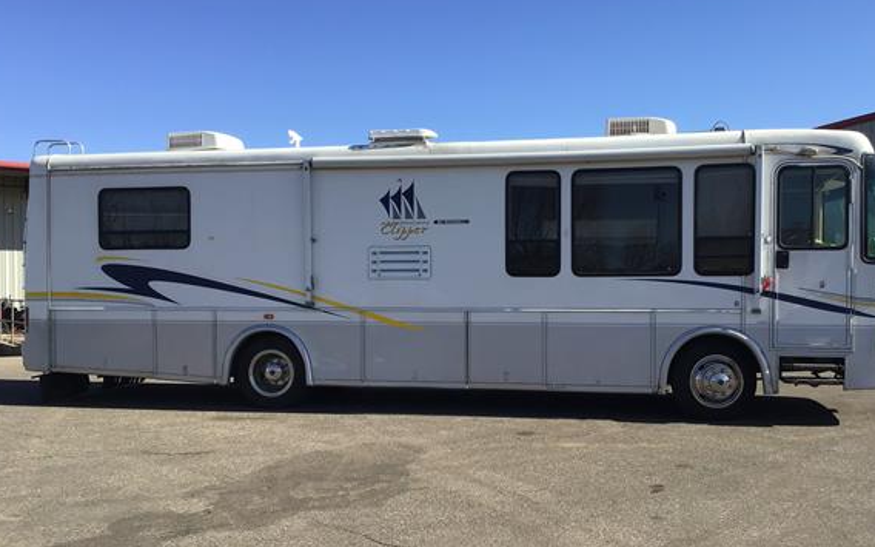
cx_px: 473
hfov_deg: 52.7
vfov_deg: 34.4
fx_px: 882
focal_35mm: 37
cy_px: 302
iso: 25
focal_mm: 3.3
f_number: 2.4
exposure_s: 1/1058
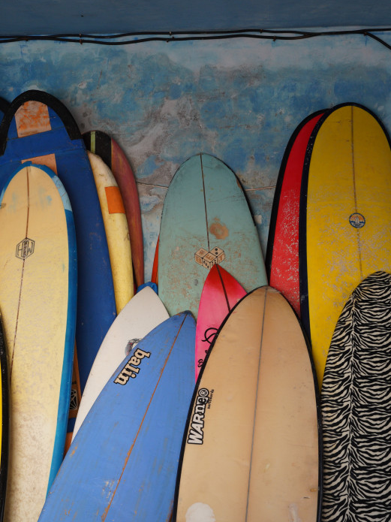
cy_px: 265
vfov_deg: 40.4
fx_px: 708
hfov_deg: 30.8
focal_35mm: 47
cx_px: 224
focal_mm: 32
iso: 640
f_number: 5.6
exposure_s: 1/40
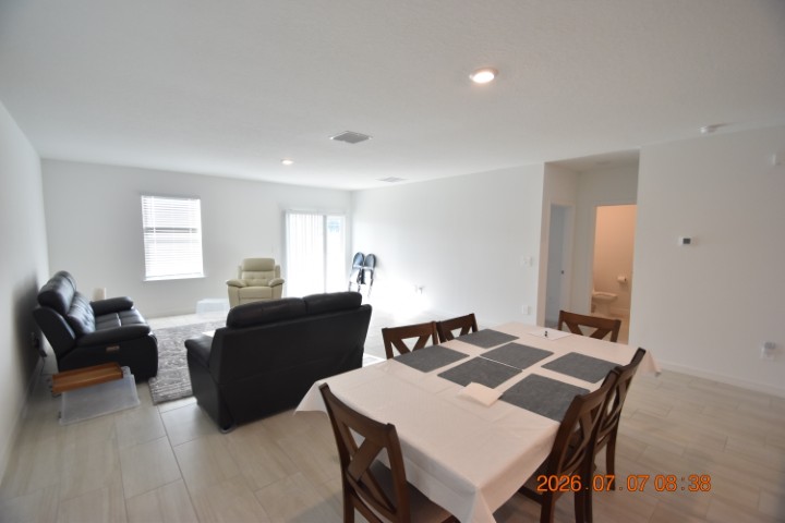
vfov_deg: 77.3
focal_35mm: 15
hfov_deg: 100.4
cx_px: 392
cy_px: 262
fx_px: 327
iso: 800
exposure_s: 1/180
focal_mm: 10
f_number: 3.5
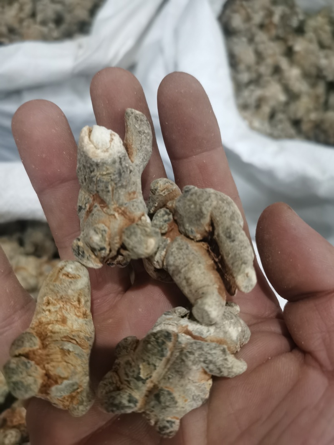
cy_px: 222
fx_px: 347
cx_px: 167
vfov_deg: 65.3
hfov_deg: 51.3
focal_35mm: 27
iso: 640
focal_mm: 5.58
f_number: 1.8
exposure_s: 1/33.3
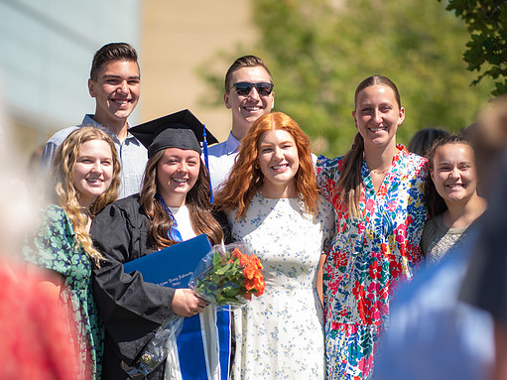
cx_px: 266
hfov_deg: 12.8
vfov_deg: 9.6
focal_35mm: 154
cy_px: 209
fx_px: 2255
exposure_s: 1/2500
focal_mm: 105
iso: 50
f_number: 1.4
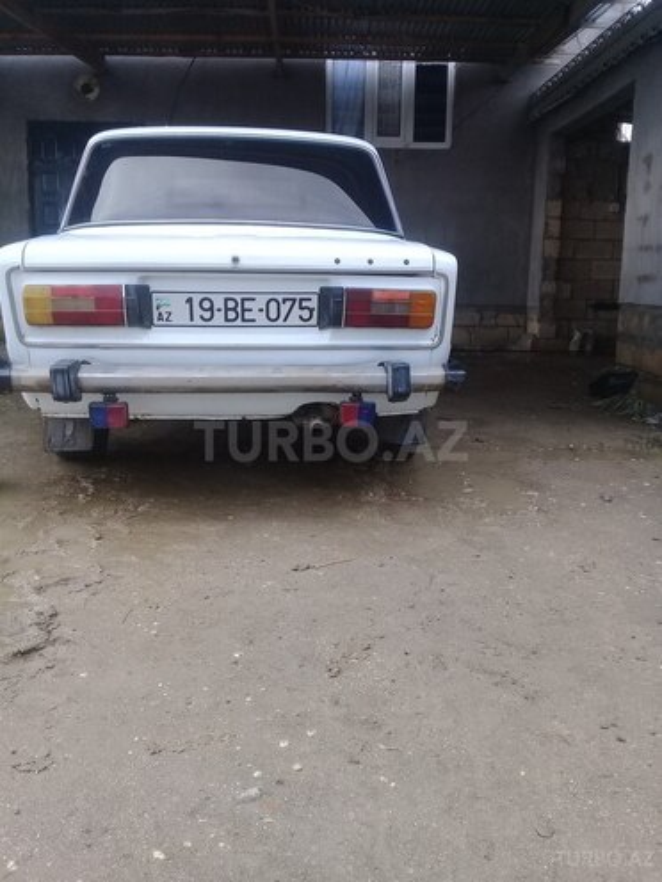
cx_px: 331
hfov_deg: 45.4
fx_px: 790
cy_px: 441
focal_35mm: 31
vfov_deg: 58.4
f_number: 2.2
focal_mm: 3.3
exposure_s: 1/212
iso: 50
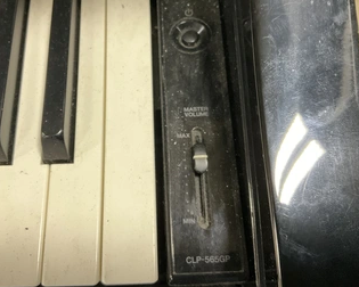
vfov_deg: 41.1
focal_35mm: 36
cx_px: 161
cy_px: 123
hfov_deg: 50.2
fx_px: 383
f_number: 1.8
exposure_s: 1/30
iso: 320
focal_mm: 3
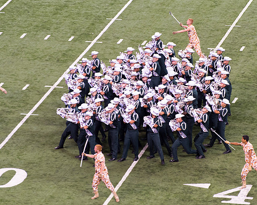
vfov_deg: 4.8
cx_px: 168
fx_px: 2456
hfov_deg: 6.0
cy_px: 84
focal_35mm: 323
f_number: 5.3
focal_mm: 210
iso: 1400
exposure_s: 1/320
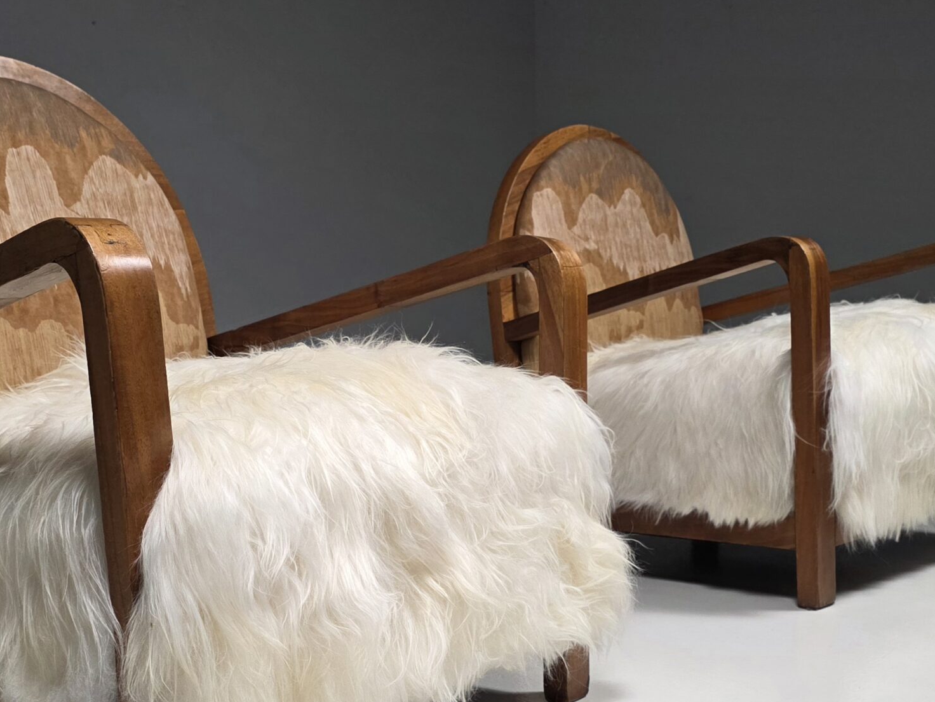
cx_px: 405
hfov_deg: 46.7
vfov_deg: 35.6
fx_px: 1080
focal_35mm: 40
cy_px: 462
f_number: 1.7
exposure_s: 1/101
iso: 160
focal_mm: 6.3
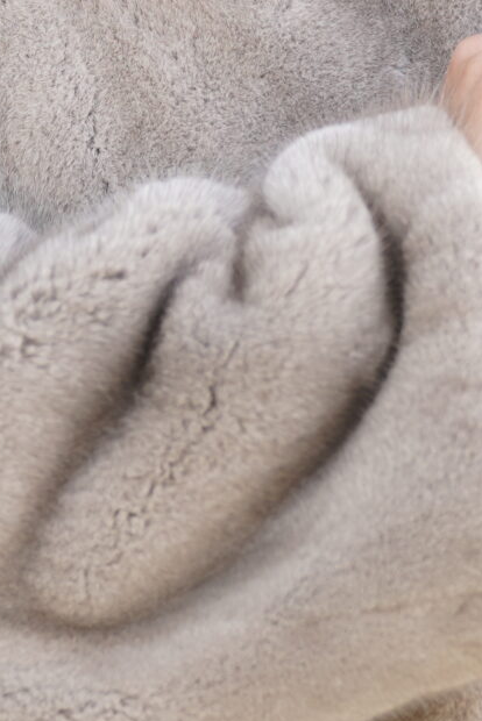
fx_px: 11173
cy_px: 102
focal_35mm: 557
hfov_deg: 2.5
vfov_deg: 3.7
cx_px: 249
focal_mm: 135
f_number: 2.8
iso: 160
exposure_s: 1/250
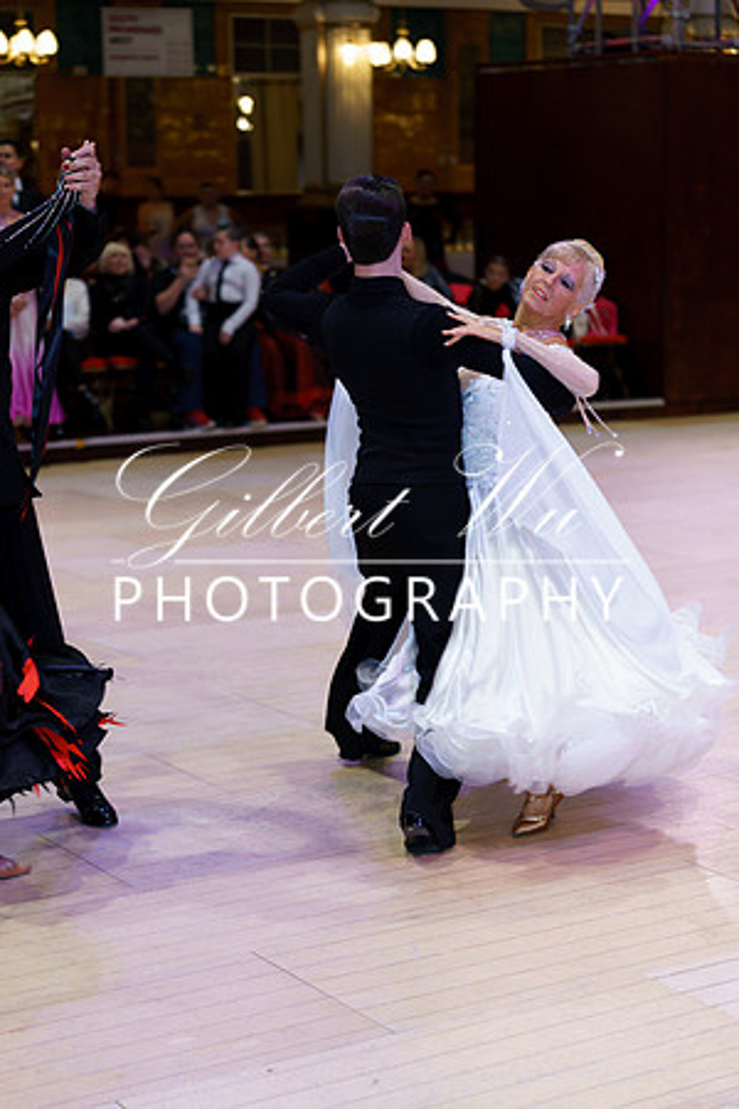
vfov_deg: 28.8
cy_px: 554
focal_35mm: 70
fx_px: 2155
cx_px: 370
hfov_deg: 19.5
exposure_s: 1/200
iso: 640
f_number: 2.8
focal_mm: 70
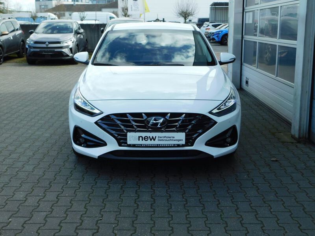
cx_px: 158
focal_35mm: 45
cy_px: 118
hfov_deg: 42.1
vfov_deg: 32.2
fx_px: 409
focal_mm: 8
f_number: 3.7
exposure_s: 1/400
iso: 125
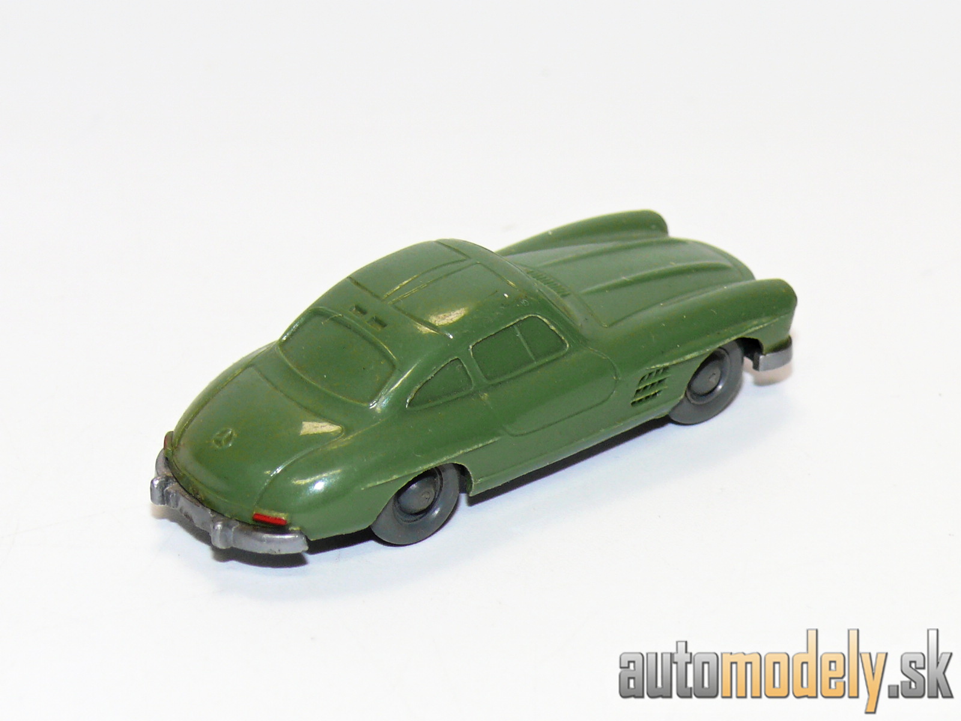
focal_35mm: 148
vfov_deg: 10.0
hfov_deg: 13.3
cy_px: 360
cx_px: 480
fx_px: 4109
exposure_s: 1/30
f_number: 4
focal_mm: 17.5
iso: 100
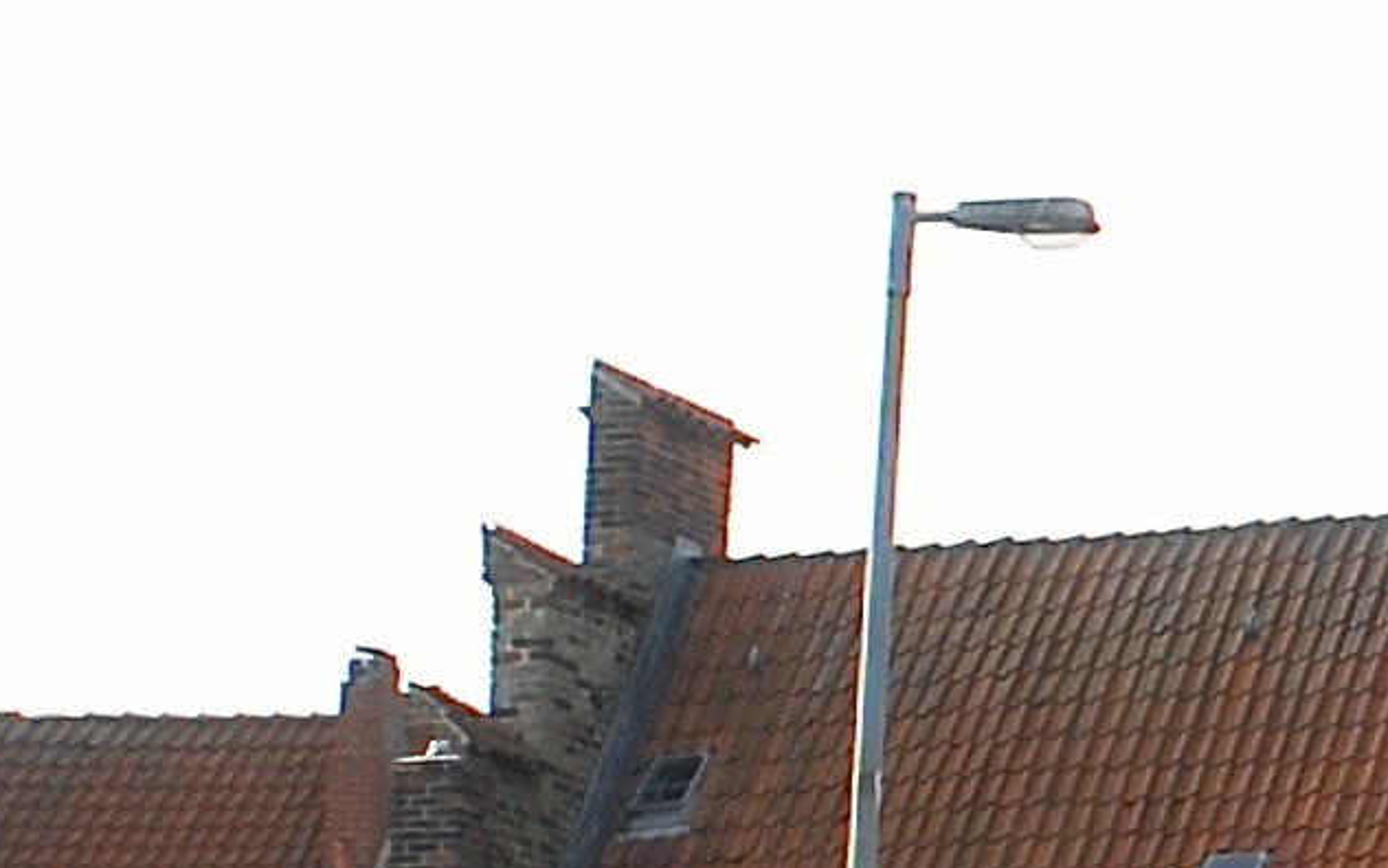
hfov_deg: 7.4
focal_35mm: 258
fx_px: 9759
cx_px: 3725
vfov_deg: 5.1
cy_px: 621
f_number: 8
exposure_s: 1/250
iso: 200
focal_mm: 28
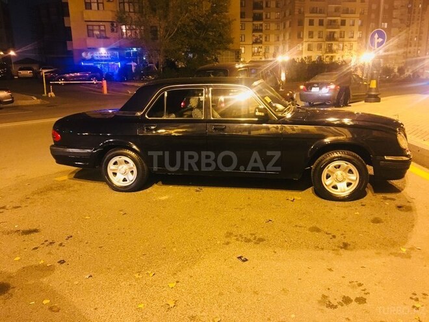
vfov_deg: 48.2
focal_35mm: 29
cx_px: 214
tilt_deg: -14.5
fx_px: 359
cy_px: 161
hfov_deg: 61.7
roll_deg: +0.2
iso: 400
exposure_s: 1/17
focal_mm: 4.15
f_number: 2.2
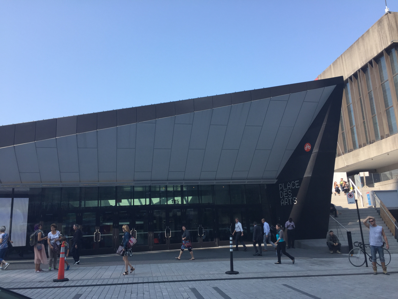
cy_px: 150
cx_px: 199
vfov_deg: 48.2
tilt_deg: +12.0
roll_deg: +3.4
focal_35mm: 29
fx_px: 333
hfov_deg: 61.7
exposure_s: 1/775
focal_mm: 4.15
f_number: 2.2
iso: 32
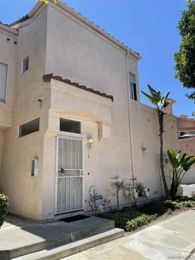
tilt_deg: +14.4
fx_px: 195
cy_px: 130
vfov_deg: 67.3
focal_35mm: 26
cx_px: 98
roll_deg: +3.6
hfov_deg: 53.1
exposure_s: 1/1795
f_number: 1.6
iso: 32
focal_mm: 4.2
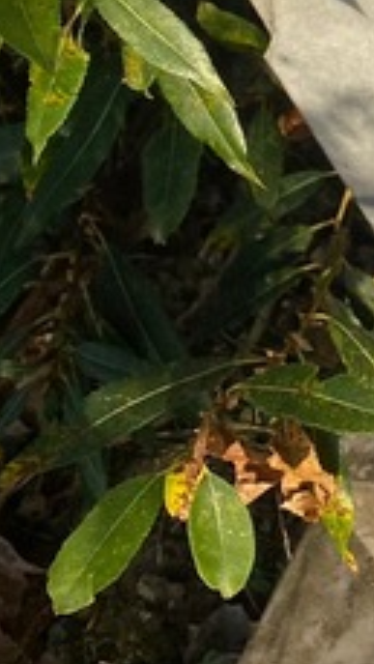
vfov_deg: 20.8
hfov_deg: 9.6
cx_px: 1102
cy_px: -17
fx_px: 1743
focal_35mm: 99
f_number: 1.8
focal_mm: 4.25
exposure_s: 1/1653
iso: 32
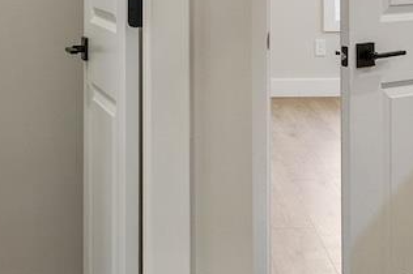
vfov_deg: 13.7
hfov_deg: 21.1
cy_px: -42
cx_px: 179
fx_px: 1110
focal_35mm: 97
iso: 400
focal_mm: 15.3
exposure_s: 1/3
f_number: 6.3
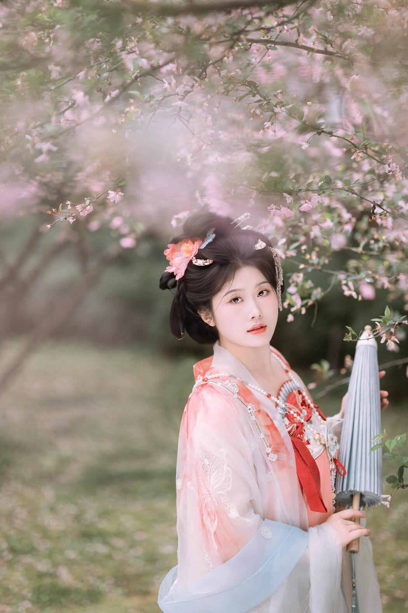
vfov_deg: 23.9
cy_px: 306
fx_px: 1445
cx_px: 204
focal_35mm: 85
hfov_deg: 16.1
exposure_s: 1/320
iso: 100
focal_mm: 85
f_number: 1.6
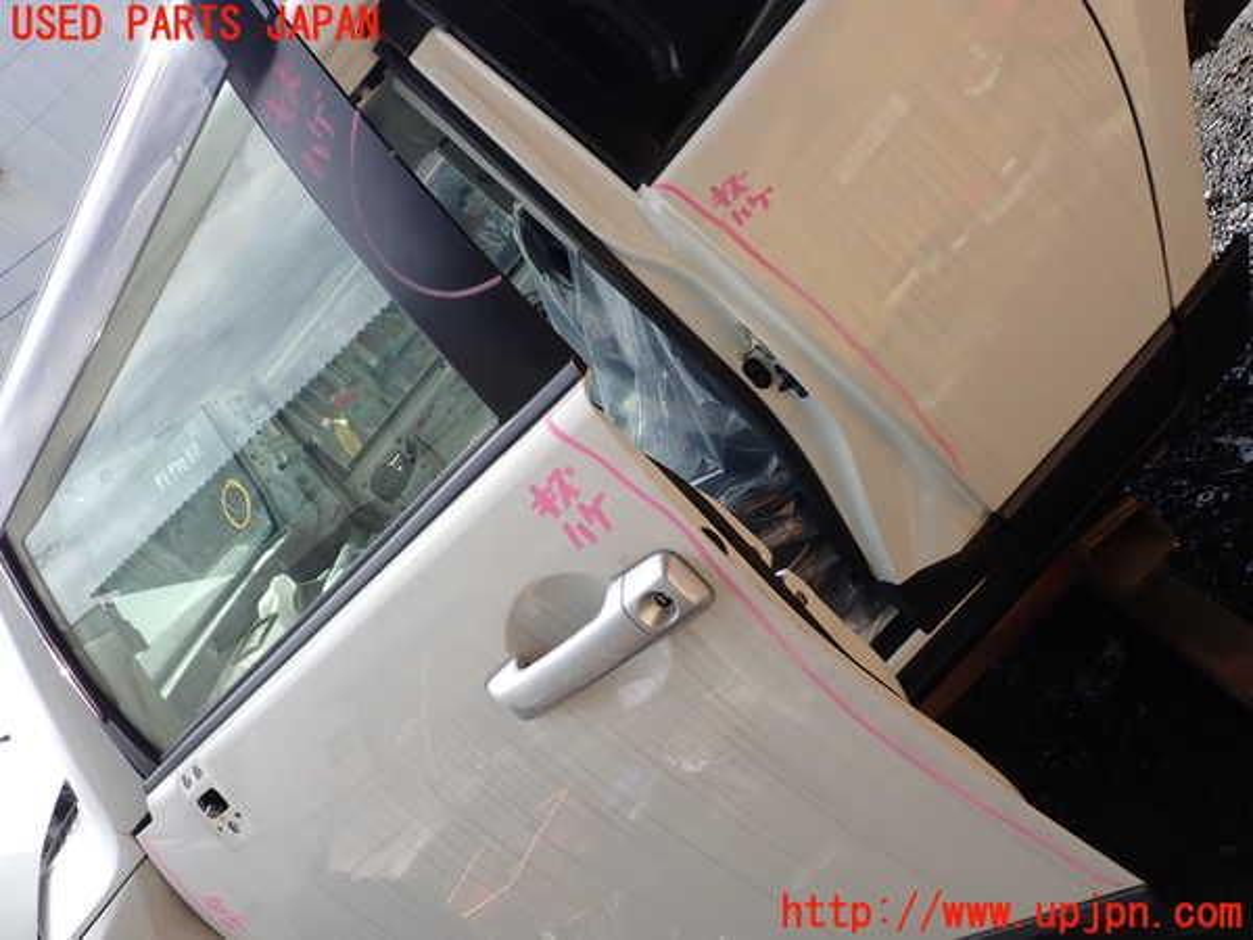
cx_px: 626
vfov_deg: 46.8
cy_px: 470
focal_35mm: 30
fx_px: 1086
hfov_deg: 60.0
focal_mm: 5.4
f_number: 3.2
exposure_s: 1/500
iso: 100
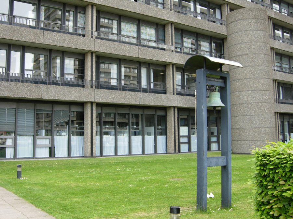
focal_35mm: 36
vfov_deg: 39.7
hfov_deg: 51.4
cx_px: 146
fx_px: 305
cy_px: 110
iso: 50
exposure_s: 1/117
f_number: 3.4
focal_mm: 7.5
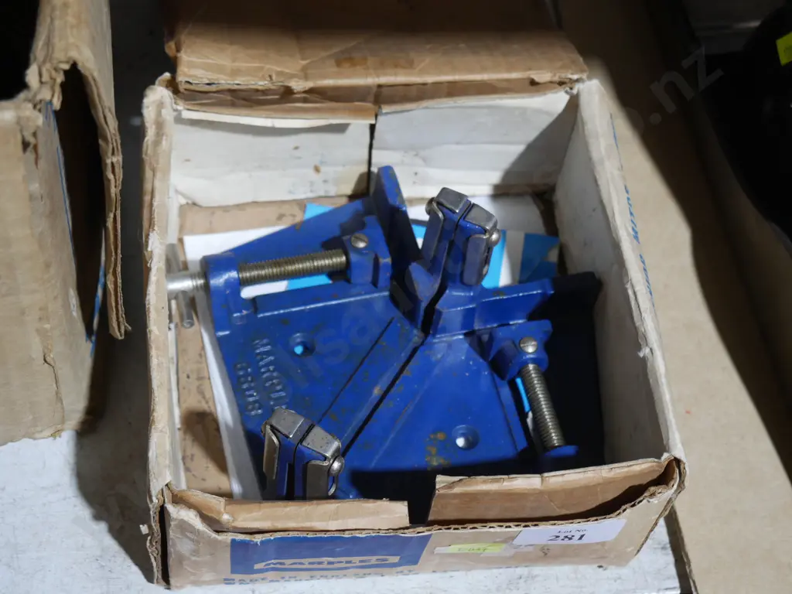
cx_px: 396
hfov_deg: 32.2
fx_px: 1373
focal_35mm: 60
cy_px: 297
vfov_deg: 24.4
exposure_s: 1/60
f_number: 5.4
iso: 1000
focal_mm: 30
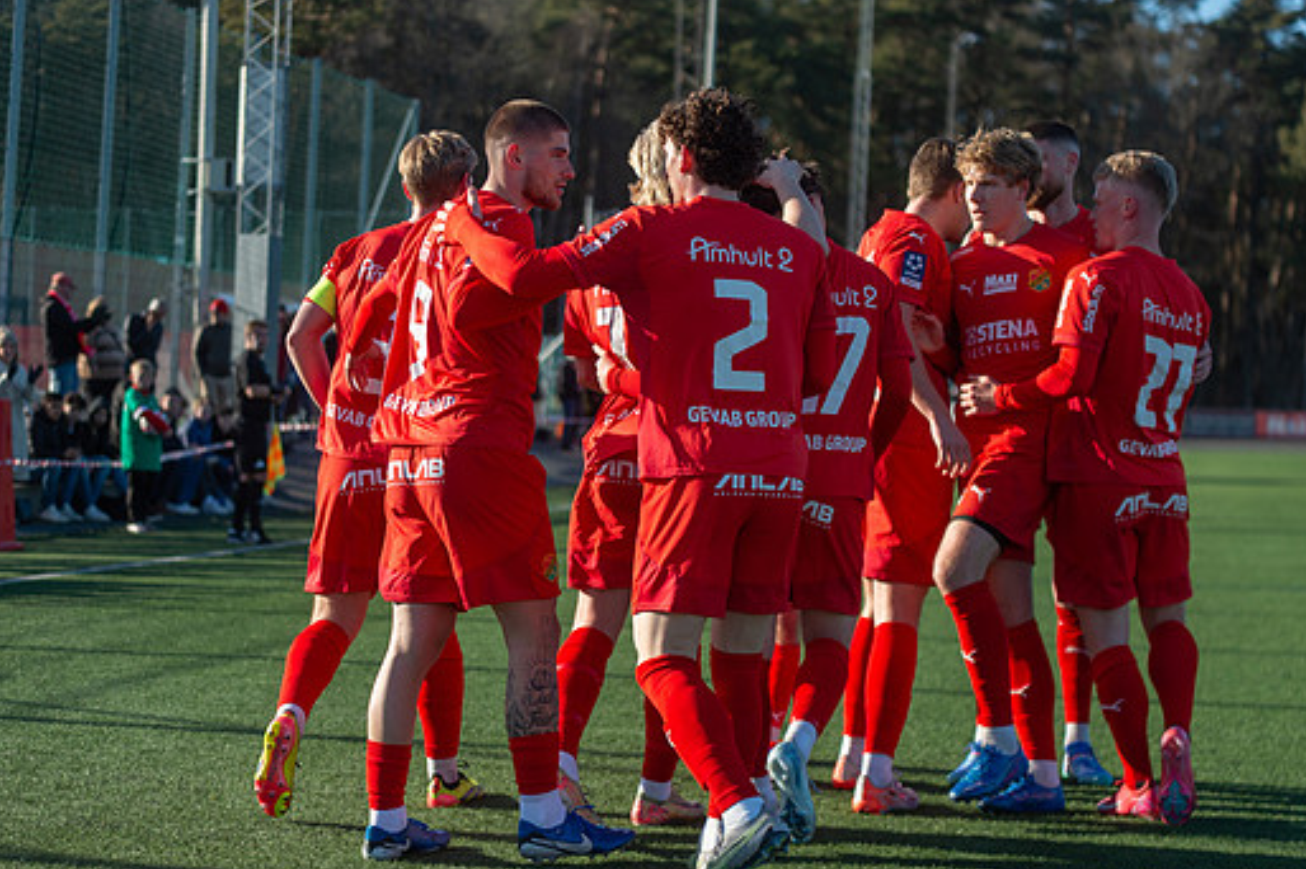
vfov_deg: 17.2
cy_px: 396
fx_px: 2864
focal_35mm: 79
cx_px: 615
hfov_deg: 25.7
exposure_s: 1/1600
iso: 125
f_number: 3.2
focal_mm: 70
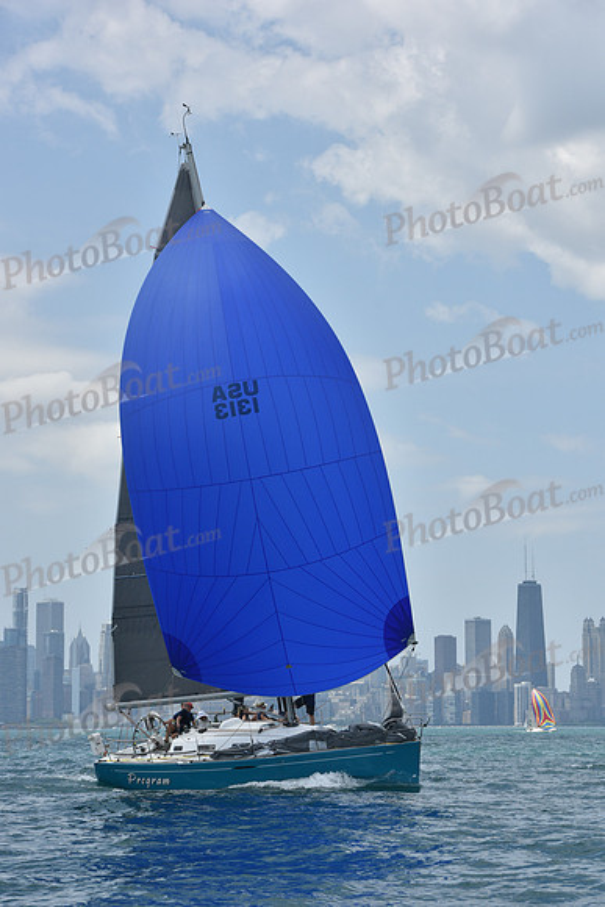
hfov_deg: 14.0
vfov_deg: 20.8
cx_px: 302
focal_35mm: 98
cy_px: 454
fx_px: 2469
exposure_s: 1/1250
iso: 250
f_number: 9
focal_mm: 98
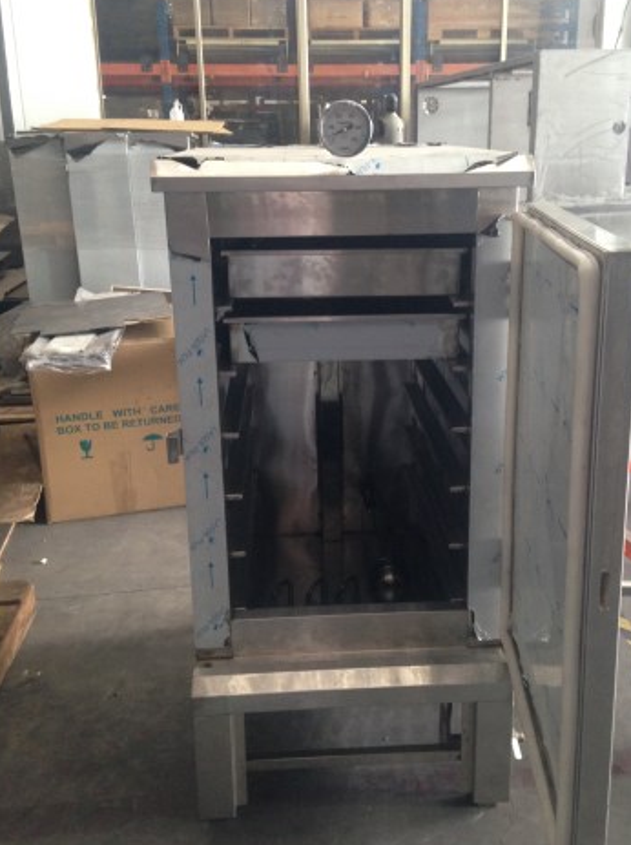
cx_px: 346
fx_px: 926
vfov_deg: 49.0
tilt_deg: -14.1
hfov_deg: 37.6
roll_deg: +0.3
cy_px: 401
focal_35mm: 38
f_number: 2.4
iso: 200
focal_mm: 4.12
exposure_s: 1/20
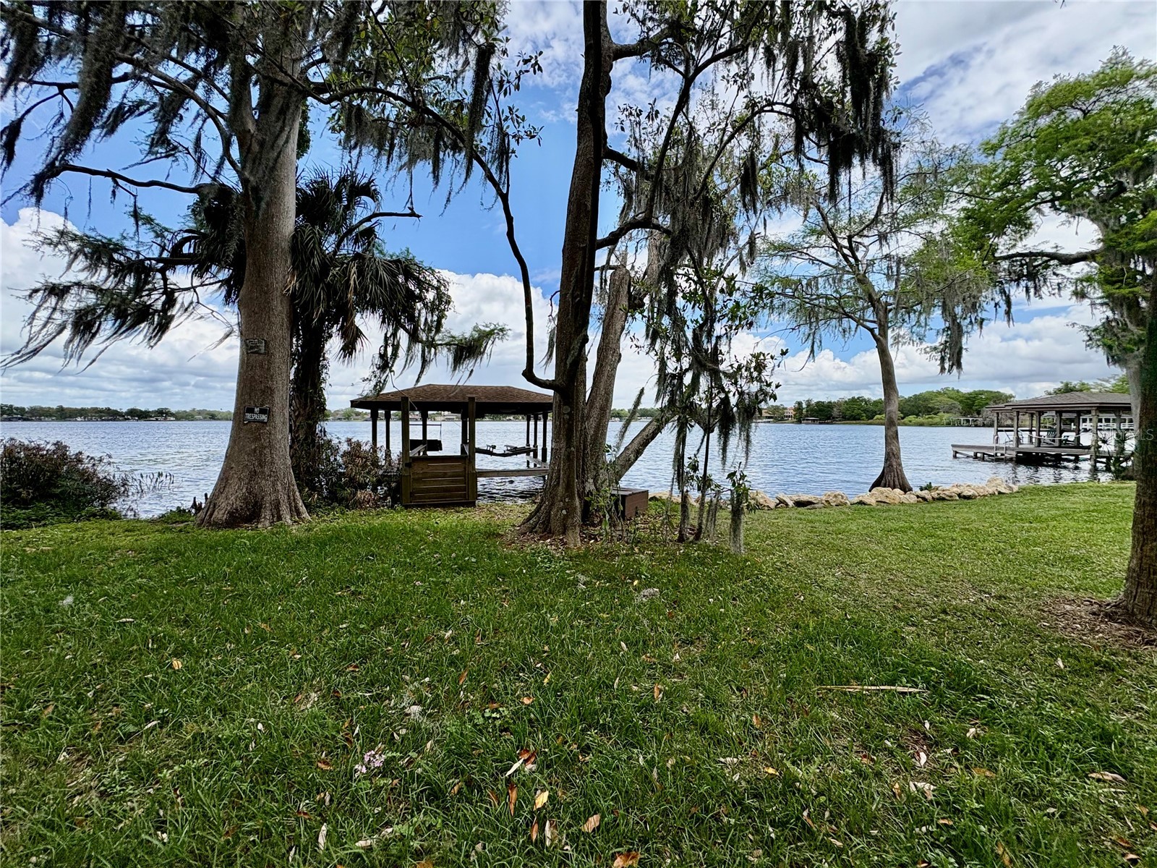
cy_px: 434
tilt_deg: -0.3
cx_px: 578
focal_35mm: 14
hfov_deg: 102.1
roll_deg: +0.7
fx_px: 468
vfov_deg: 85.7
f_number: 2.2
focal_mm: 2.22
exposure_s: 1/1449
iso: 50
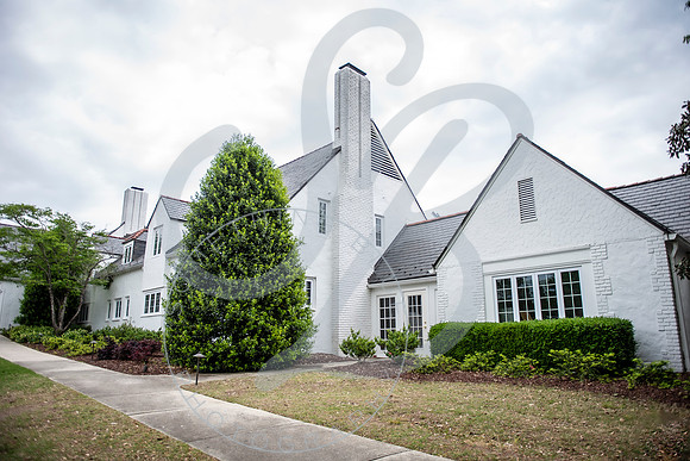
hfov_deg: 73.4
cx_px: 346
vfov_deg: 52.9
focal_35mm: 24
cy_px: 230
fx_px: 463
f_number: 2.8
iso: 100
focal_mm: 24
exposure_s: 1/800
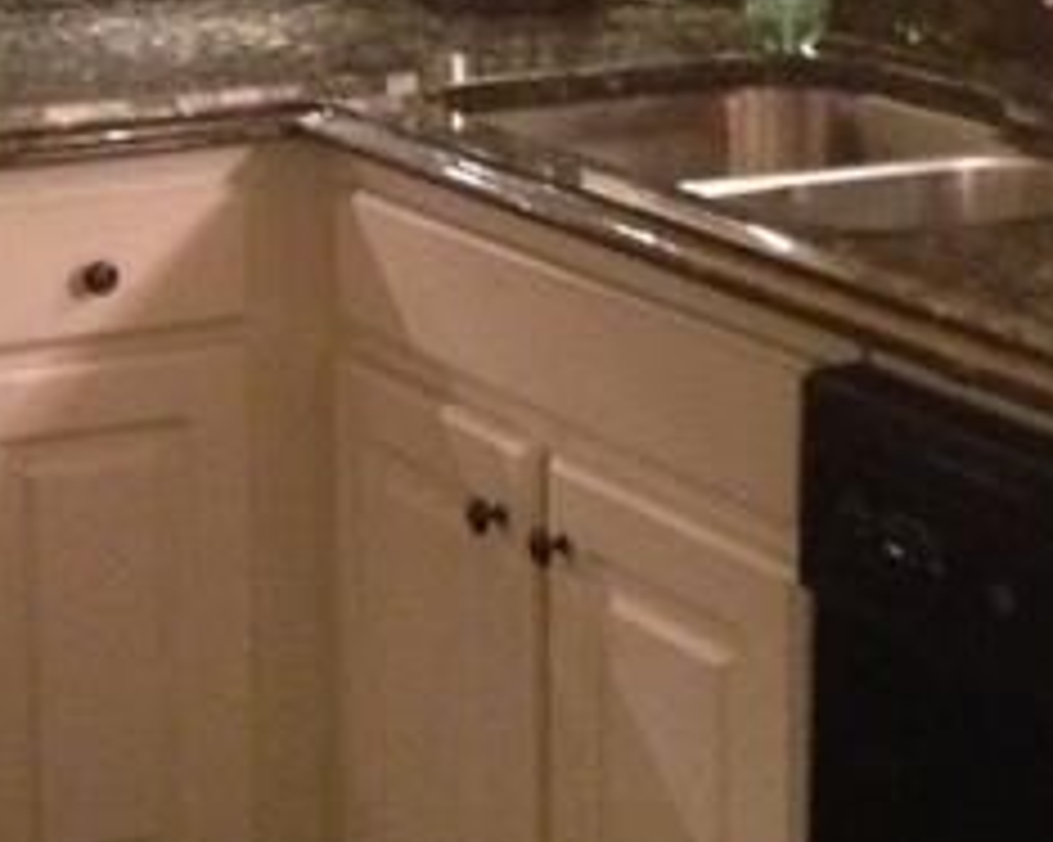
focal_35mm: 110
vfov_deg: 13.9
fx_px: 3427
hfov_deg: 17.2
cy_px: 171
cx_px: 99
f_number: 2.4
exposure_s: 1/15
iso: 800
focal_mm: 4.12
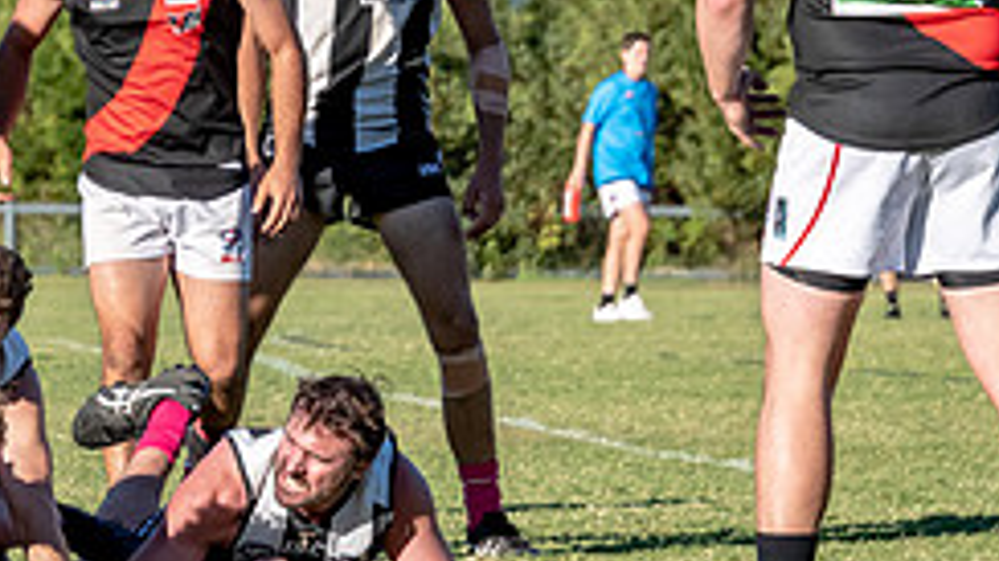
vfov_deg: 2.7
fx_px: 12047
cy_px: 350
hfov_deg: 4.7
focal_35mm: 455
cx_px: 66
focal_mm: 122
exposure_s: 1/4000
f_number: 6.3
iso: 800
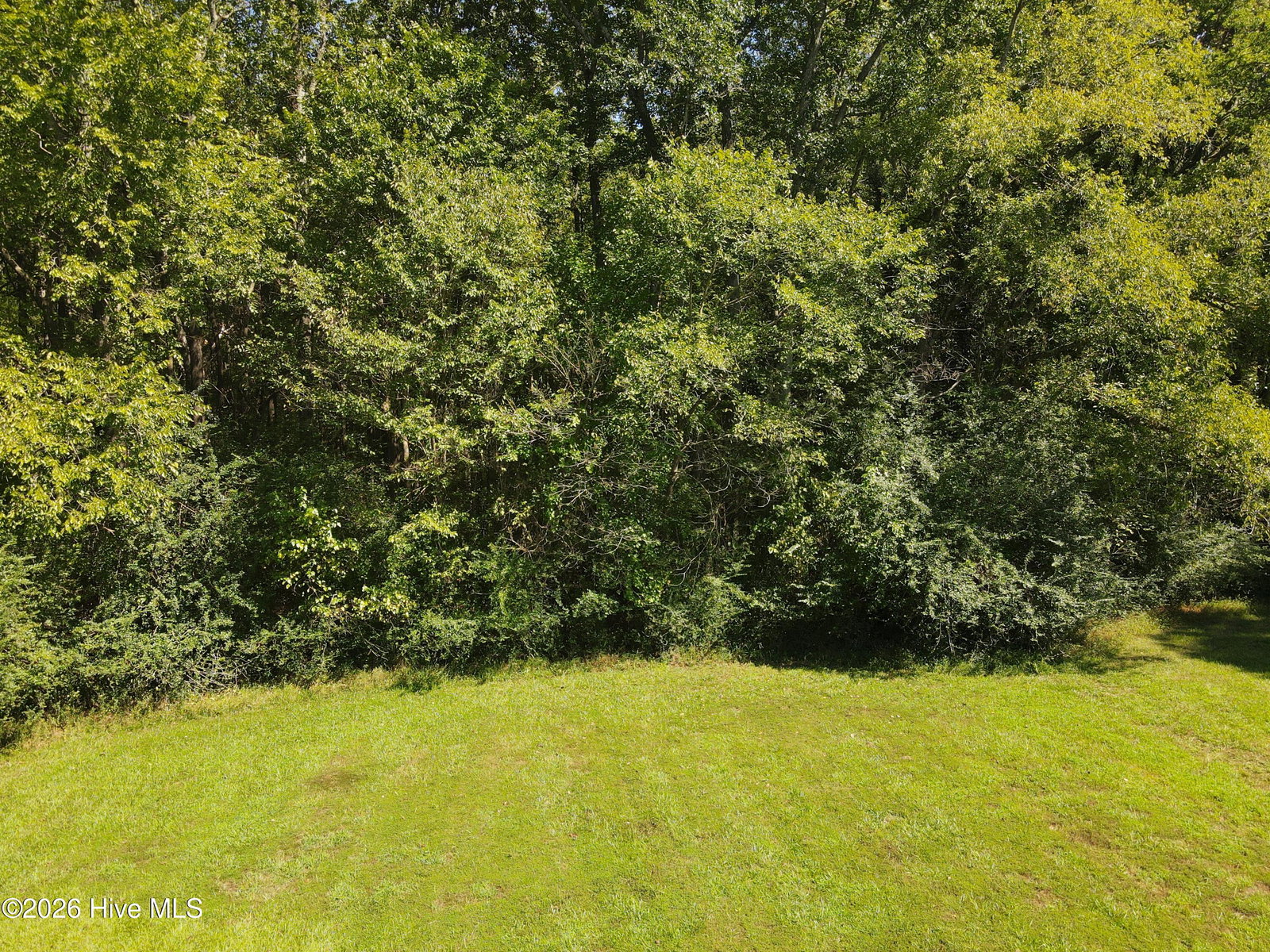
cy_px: 476
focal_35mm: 24
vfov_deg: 56.8
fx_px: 881
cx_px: 635
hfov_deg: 71.6
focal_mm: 4.5
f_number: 2.8
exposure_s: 1/240
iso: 100
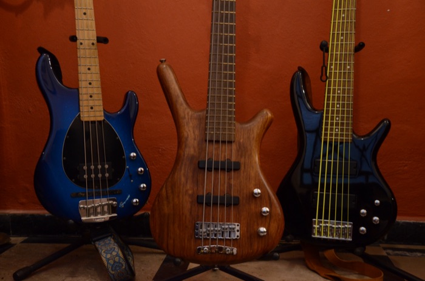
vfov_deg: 29.7
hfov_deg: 43.7
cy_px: 140
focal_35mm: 45
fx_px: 530
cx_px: 212
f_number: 8
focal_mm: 30
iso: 1600
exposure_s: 1/15
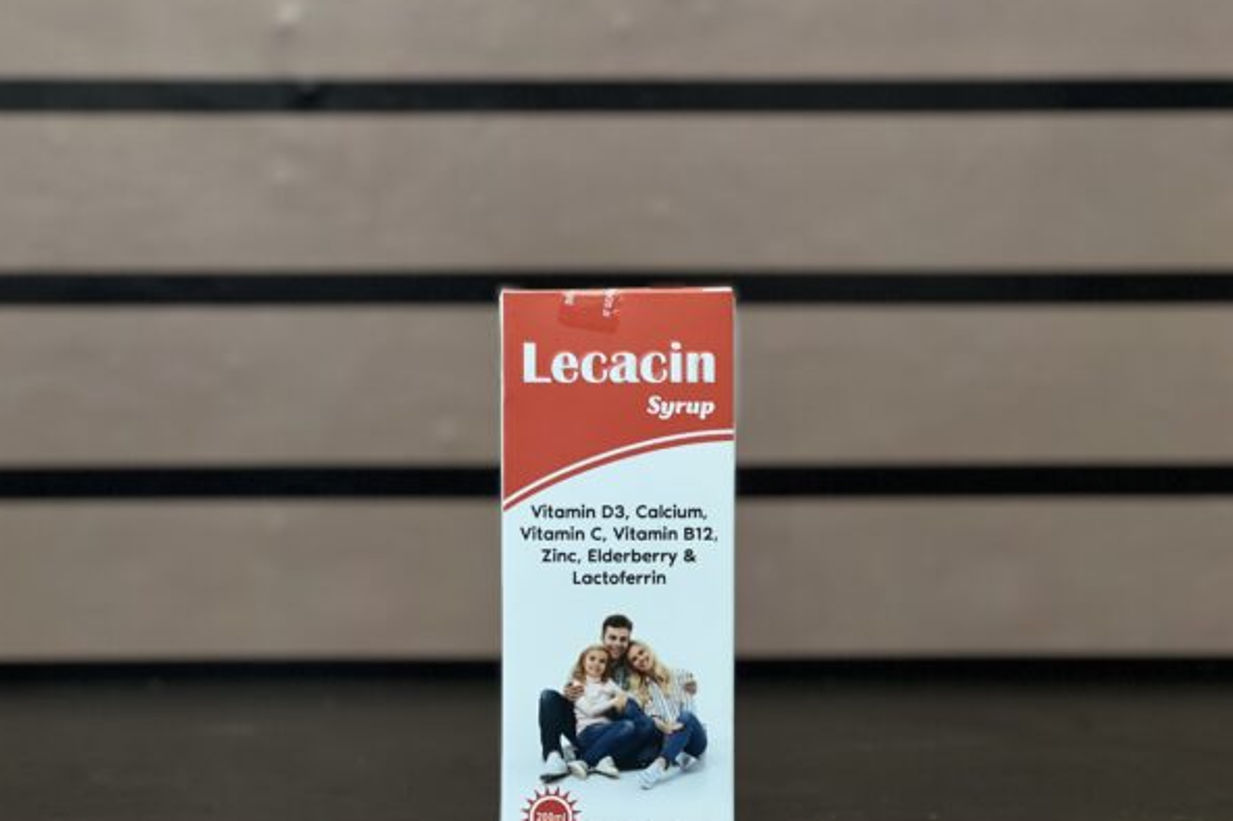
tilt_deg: -0.9
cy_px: 422
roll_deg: +0.6
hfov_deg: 25.1
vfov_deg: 16.8
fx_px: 2773
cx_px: 611
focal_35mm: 81
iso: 320
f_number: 2.8
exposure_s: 1/33
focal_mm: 9
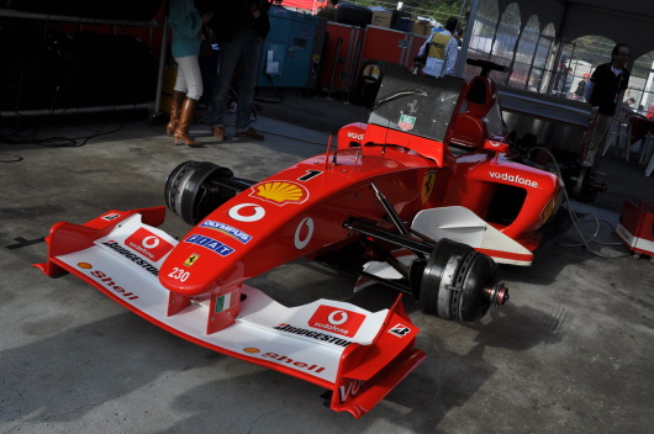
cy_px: 217
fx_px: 708
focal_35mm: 39
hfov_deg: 49.6
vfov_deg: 34.1
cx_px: 327
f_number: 9
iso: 200
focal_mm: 26
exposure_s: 1/320
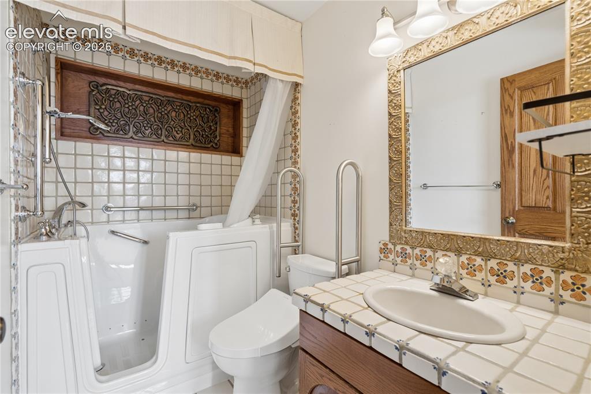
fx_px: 263
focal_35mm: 16
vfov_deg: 73.7
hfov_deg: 96.8
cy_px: 197
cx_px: 296
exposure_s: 1/20
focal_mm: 16
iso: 100
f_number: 6.3
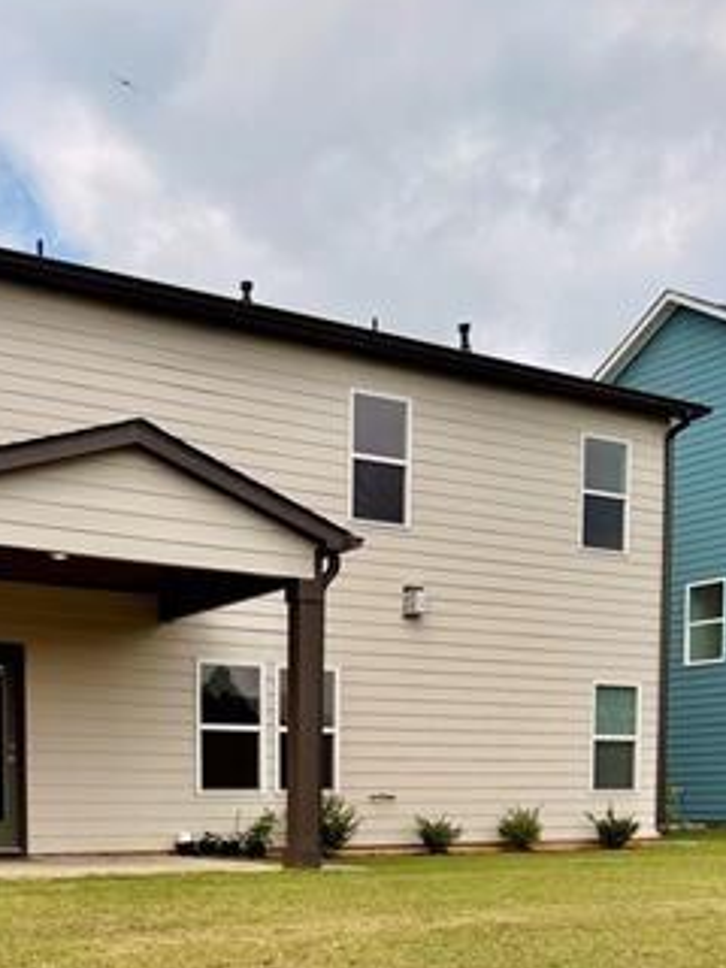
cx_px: 257
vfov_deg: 39.1
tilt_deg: -4.1
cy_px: 868
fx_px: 1258
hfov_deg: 32.0
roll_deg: +0.3
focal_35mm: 45
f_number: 1.78
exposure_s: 1/5319
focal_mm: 6.76
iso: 80
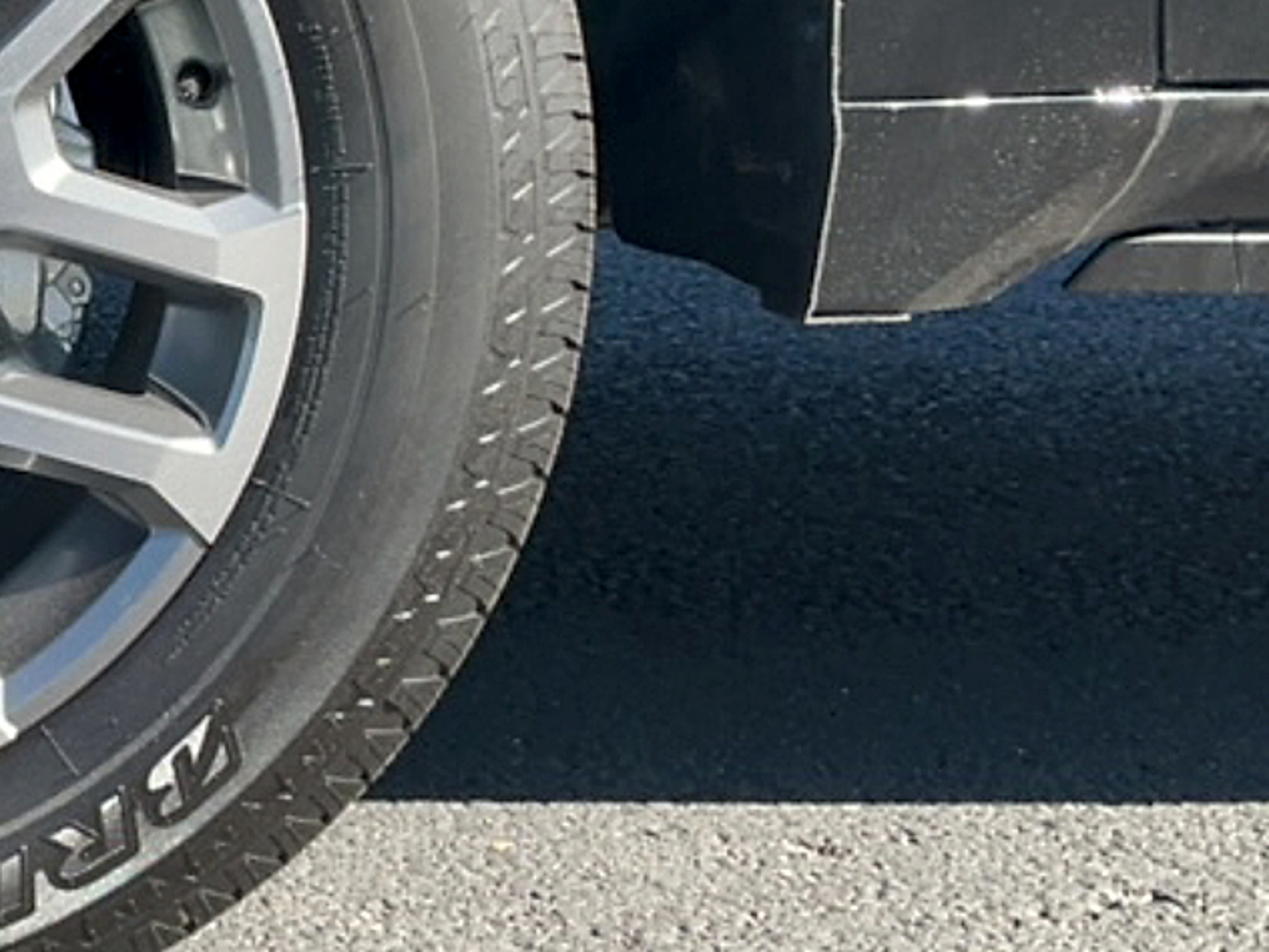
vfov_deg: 19.1
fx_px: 2786
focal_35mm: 76
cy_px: 149
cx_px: -321
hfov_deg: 23.1
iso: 25
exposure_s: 1/454
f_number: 1.8
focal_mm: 3
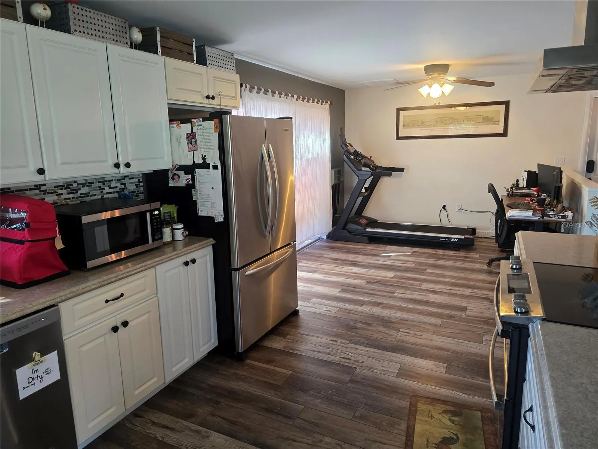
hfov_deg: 73.9
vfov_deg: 58.9
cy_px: 224
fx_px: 397
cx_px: 299
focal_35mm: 23
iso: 400
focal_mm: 6.3
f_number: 1.7
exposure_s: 1/120
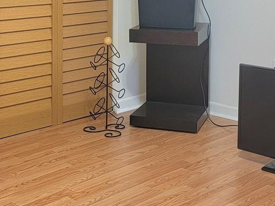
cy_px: 15
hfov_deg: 25.6
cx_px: 111
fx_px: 604
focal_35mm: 76
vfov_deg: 19.0
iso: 200
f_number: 1.8
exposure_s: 1/40
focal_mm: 6.7
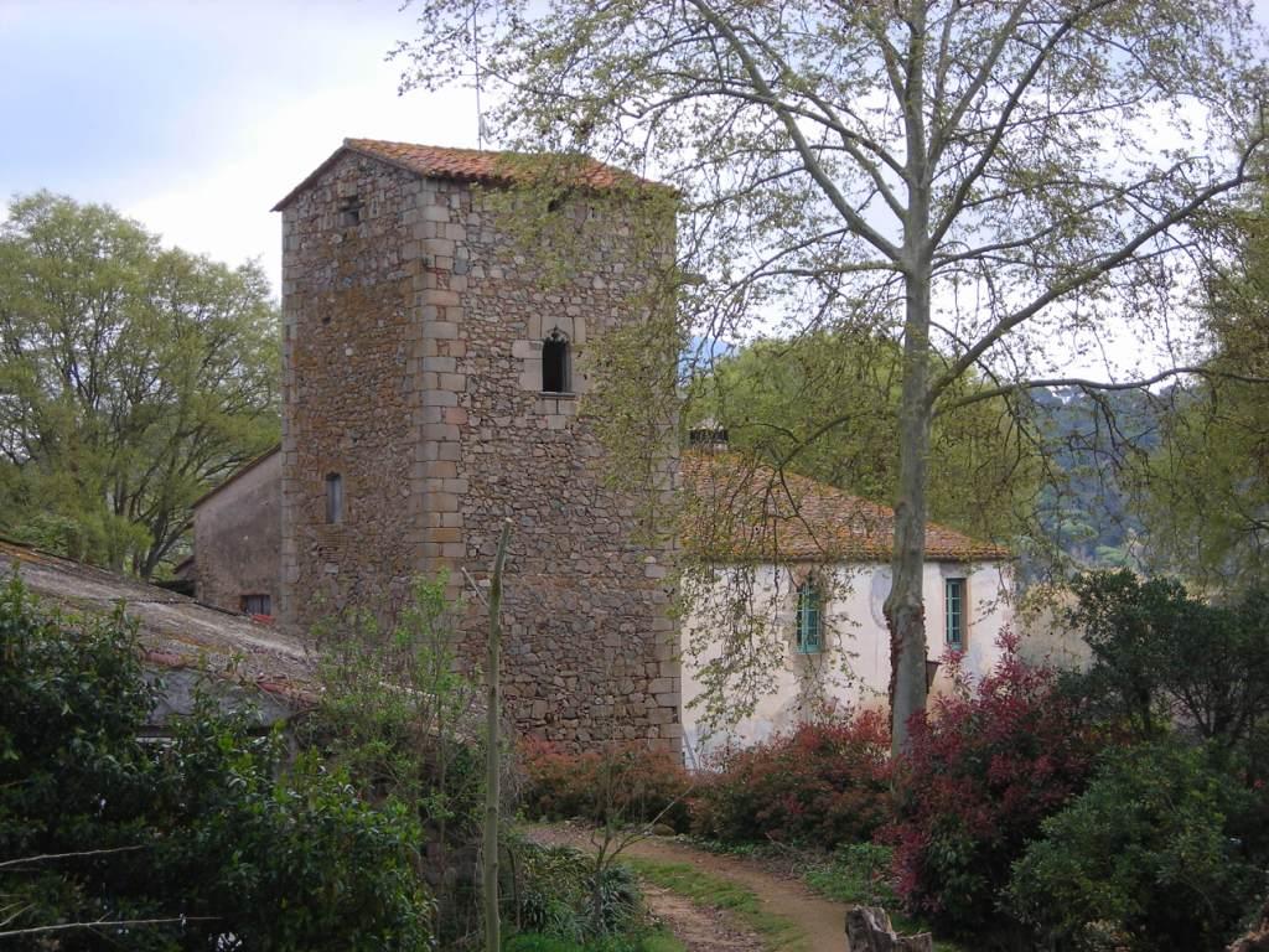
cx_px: 634
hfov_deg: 25.3
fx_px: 2823
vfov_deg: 19.1
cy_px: 476
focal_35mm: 77
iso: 50
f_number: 4.2
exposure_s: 1/134
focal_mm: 12.7
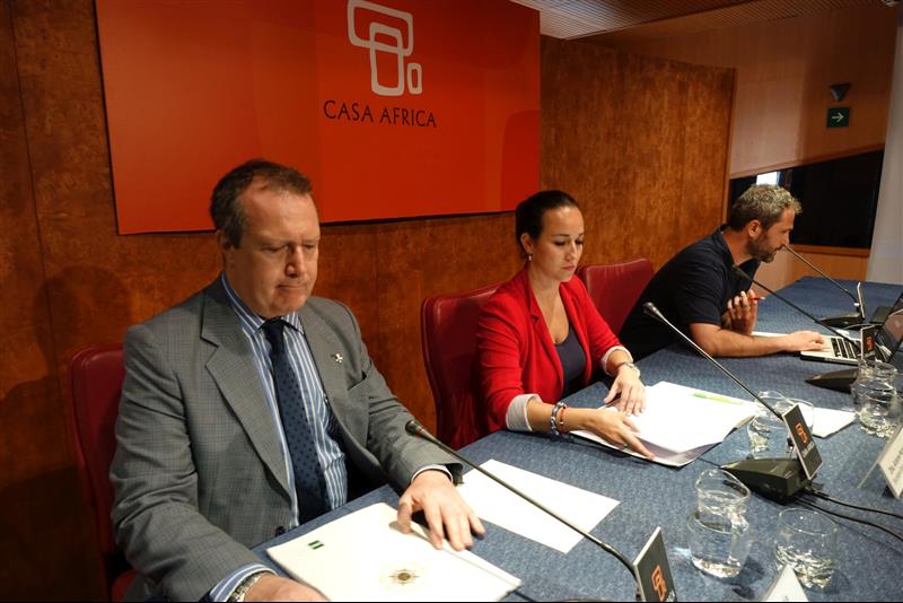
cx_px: 452
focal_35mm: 24
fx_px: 602
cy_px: 302
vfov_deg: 53.2
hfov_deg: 73.7
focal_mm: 8.8
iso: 500
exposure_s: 1/30
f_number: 2.8
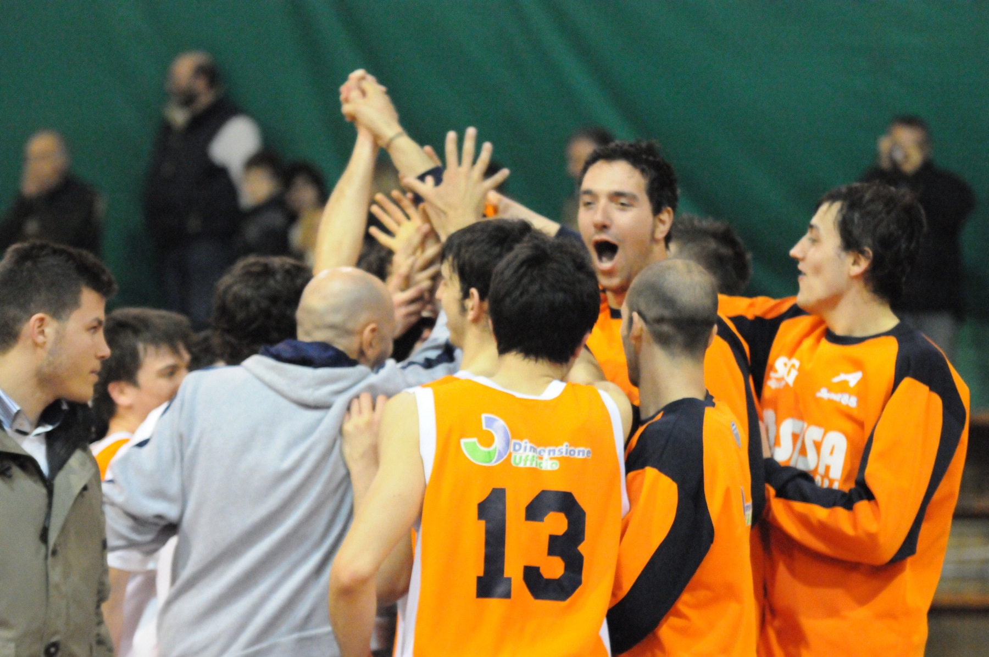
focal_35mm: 168
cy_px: 328
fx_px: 4610
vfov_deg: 8.2
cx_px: 494
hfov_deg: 12.2
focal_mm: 112
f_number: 2.8
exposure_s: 1/320
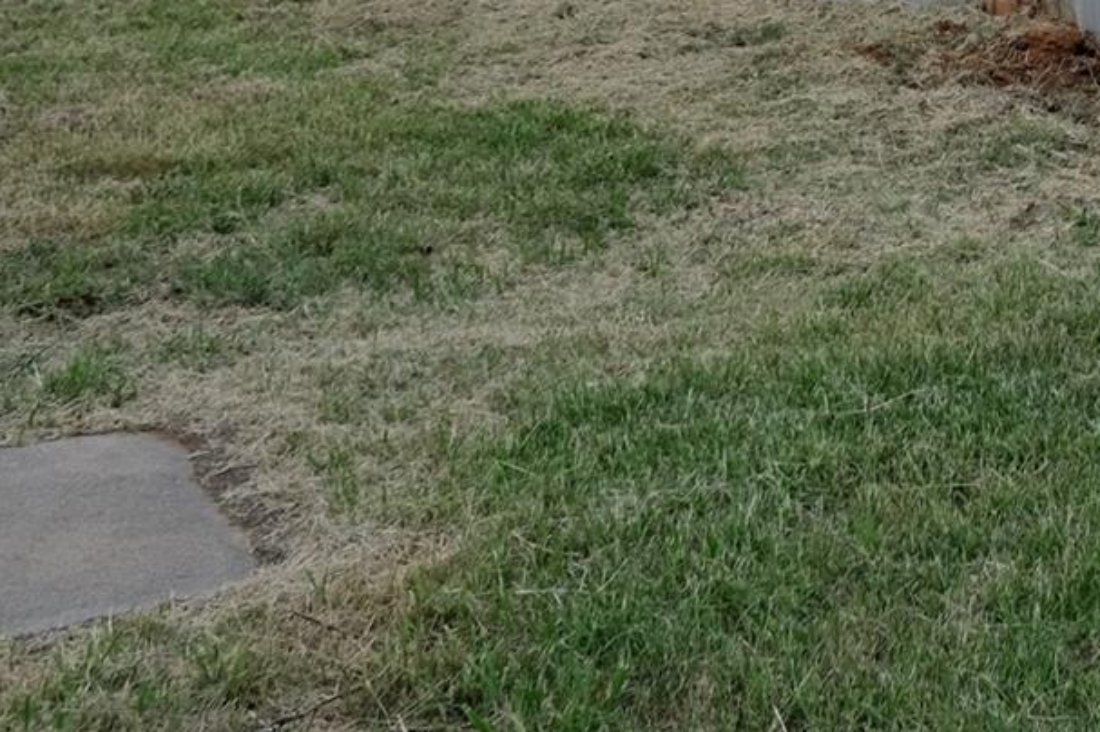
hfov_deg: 22.7
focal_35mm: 81
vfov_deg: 15.5
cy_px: -372
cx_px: 1388
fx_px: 2474
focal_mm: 16
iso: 320
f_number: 5.6
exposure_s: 1/680
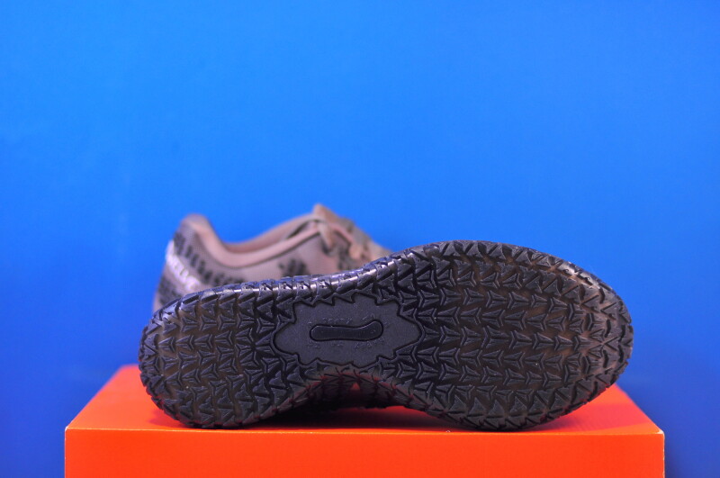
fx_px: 1498
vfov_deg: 18.1
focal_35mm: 75
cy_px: 239
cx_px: 360
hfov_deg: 27.0
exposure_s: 1/320
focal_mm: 50
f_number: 2
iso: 250
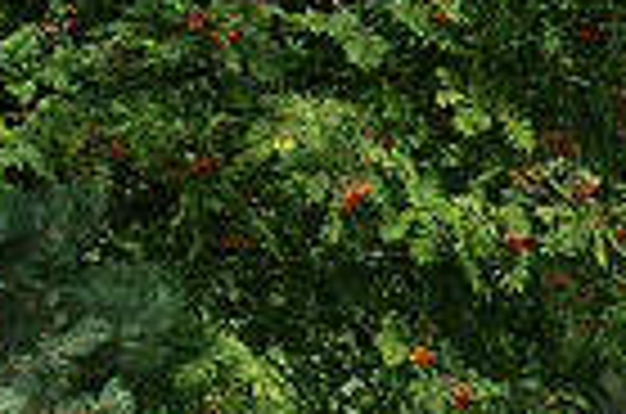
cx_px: -419
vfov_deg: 1.1
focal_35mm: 1255
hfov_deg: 1.6
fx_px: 21773
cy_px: 630
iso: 200
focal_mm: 300
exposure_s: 1/1250
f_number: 4.5
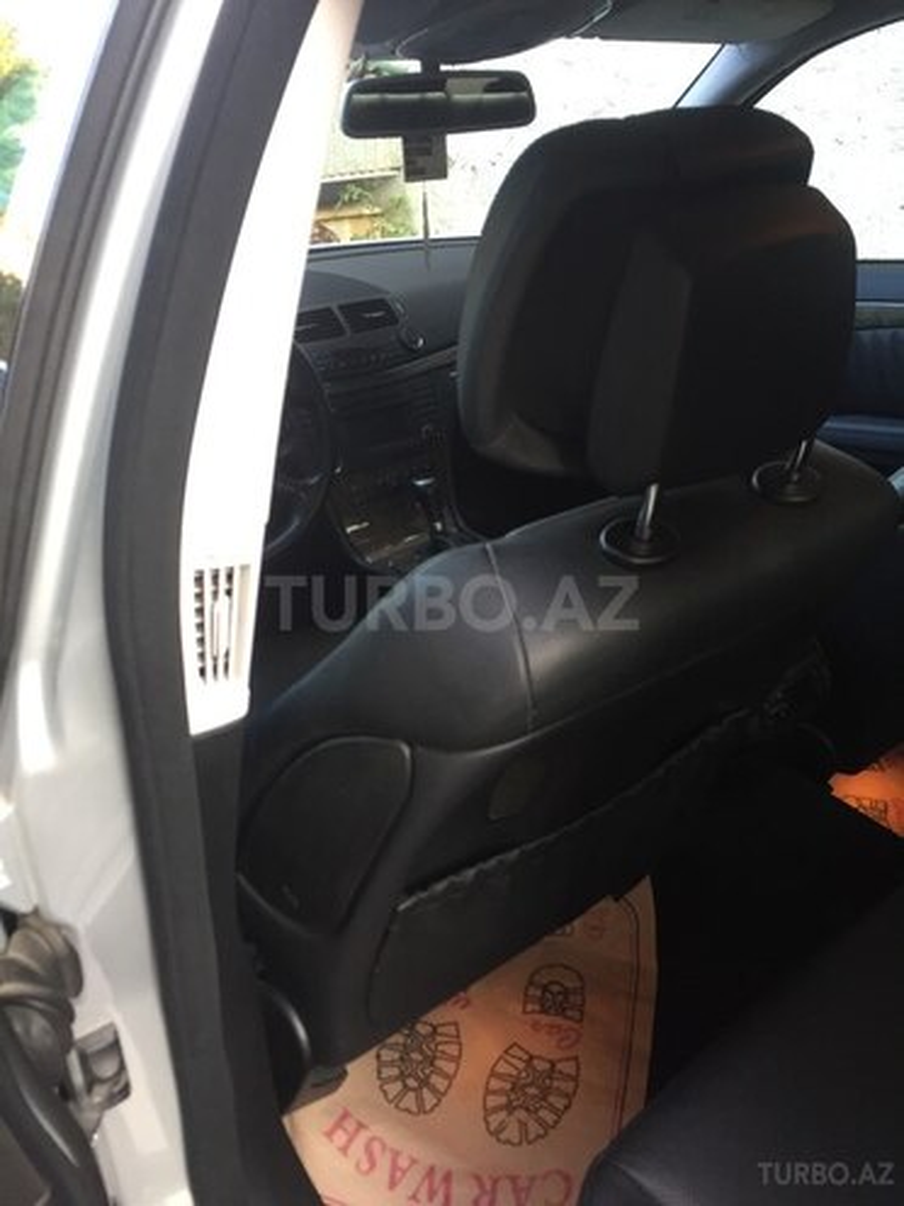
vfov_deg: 61.7
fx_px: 1010
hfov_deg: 48.2
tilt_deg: -24.8
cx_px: 452
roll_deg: +1.7
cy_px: 603
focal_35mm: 29
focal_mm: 4.15
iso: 40
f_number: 2.2
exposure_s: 1/33
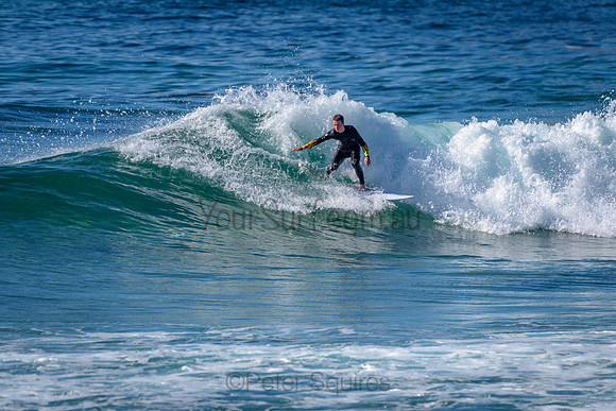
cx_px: 322
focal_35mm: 613
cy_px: 163
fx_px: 10488
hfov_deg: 3.4
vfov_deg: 2.2
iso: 140
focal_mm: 500
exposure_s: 1/2000
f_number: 5.6
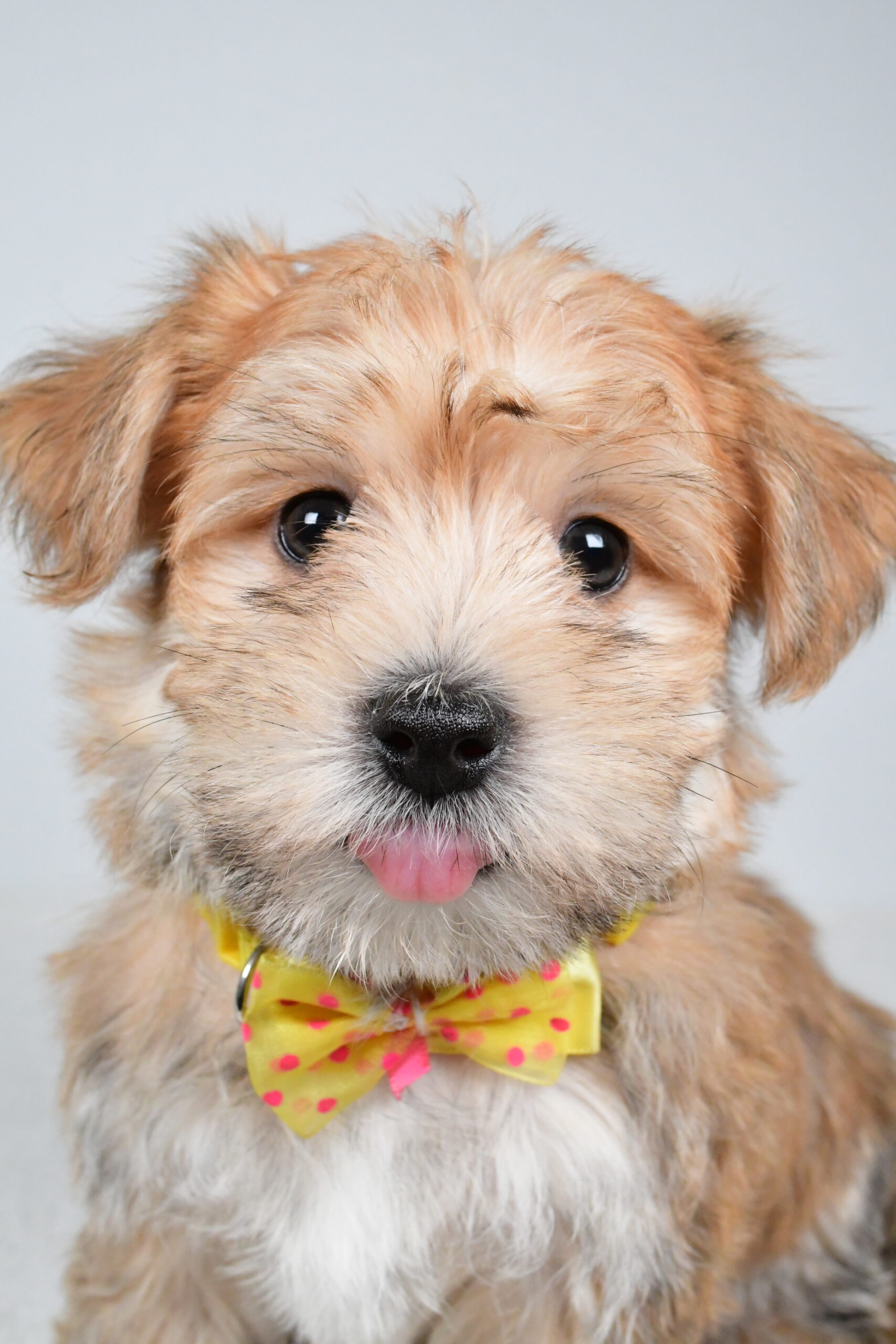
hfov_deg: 31.9
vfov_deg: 46.4
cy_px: 672
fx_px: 1568
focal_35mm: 42
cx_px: 448
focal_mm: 28
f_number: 10
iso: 5000
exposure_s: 1/1250
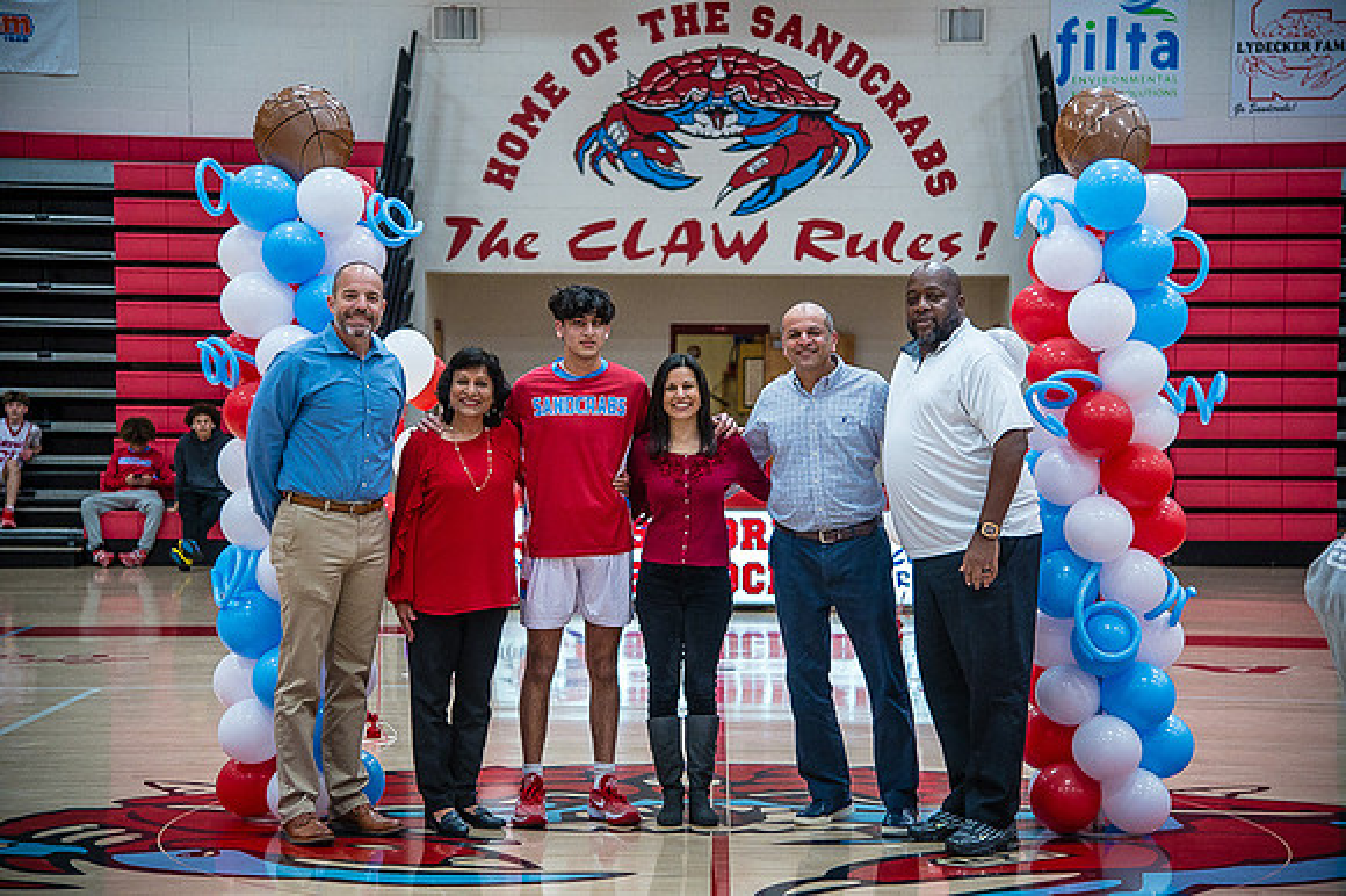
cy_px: 448
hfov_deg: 26.0
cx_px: 673
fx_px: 2915
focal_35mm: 78
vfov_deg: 17.5
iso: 2000
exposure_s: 1/320
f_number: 4
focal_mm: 78
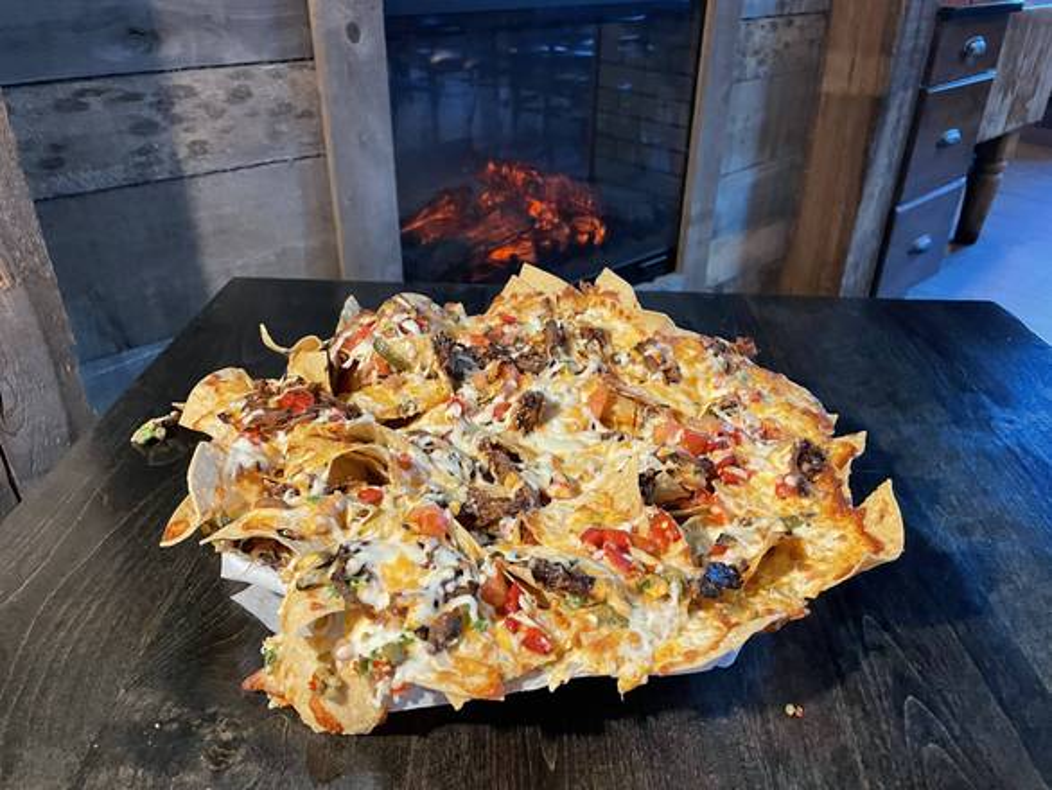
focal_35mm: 26
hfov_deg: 67.3
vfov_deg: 53.1
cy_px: 395
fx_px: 790
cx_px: 526
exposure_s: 1/30
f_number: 1.6
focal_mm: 4.2
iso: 500
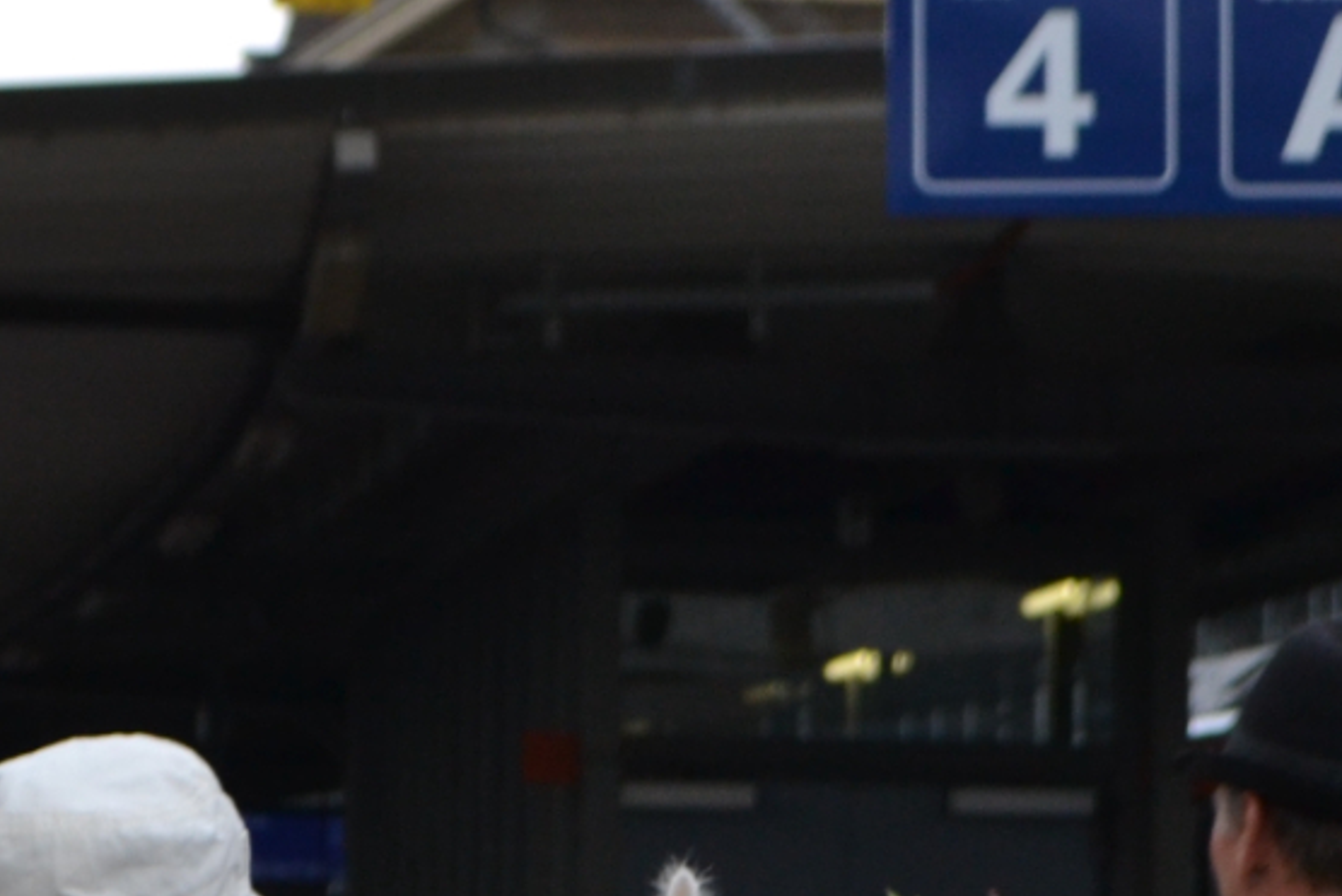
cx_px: 169
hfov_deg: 9.3
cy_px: 854
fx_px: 8240
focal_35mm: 221
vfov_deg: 6.2
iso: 400
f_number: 5.3
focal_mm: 40
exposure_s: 1/250
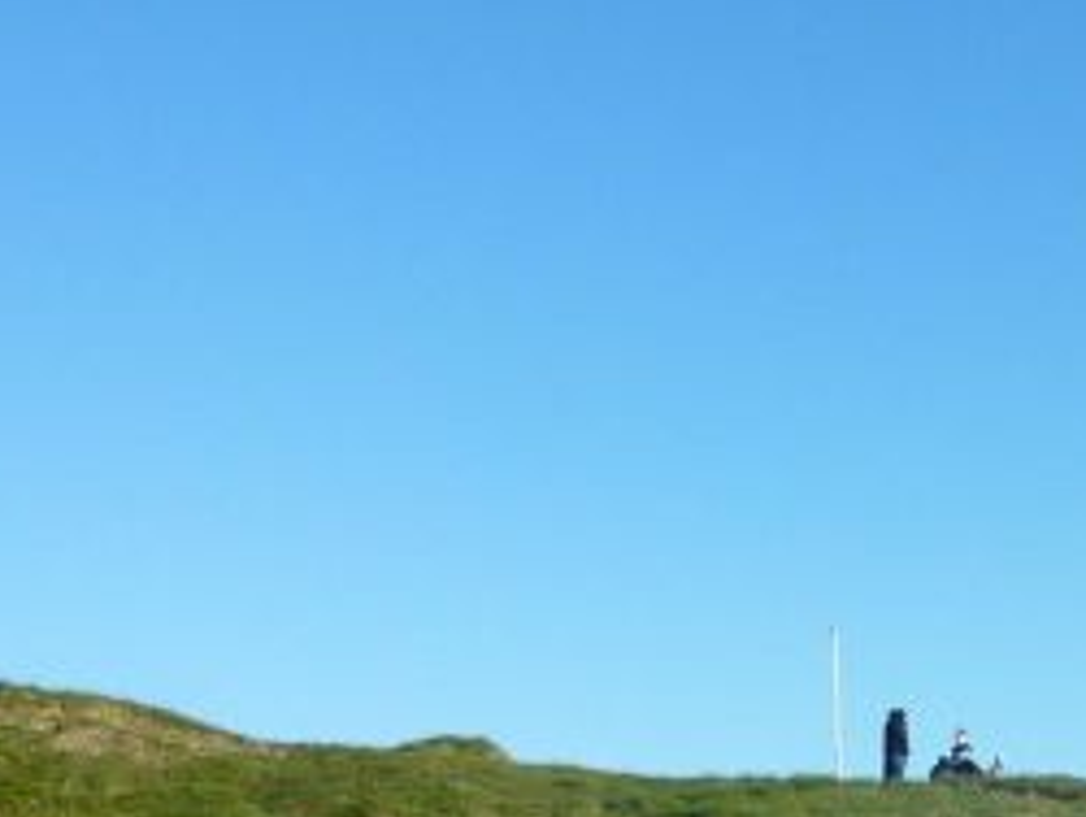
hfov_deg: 21.2
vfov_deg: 16.6
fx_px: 2512
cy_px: 1269
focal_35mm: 80
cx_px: 1559
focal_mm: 4.1
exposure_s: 1/500
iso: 80
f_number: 4
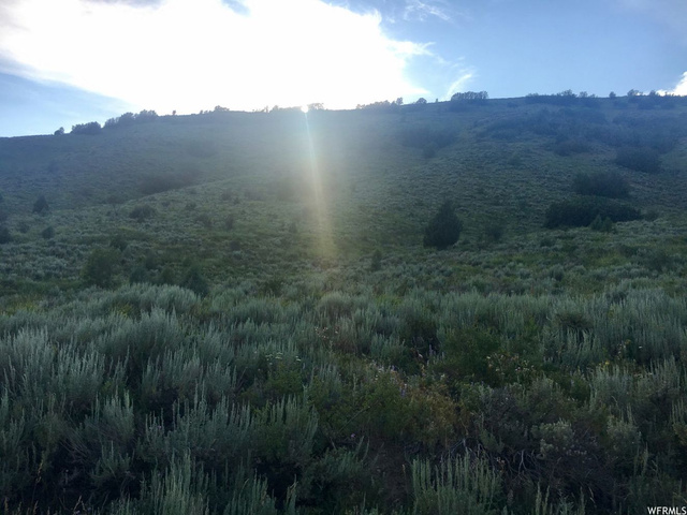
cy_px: 258
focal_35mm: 29
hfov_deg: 61.7
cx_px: 344
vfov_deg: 48.2
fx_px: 576
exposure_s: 1/1131
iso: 25
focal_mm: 4.15
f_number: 2.2
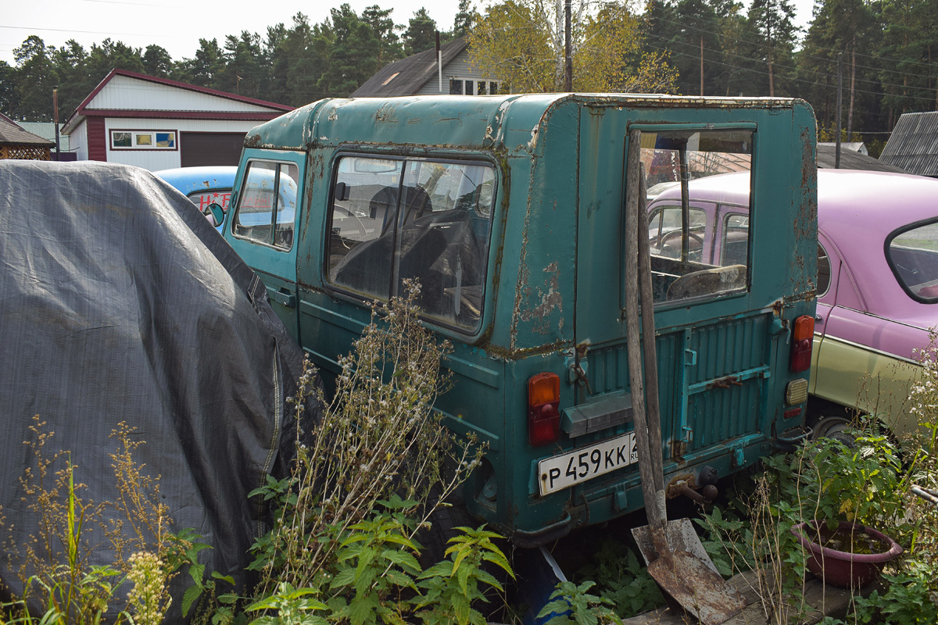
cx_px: 469
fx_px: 782
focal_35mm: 30
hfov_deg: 61.9
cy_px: 312
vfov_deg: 43.6
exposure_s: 1/640
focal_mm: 20
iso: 200
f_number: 5.6
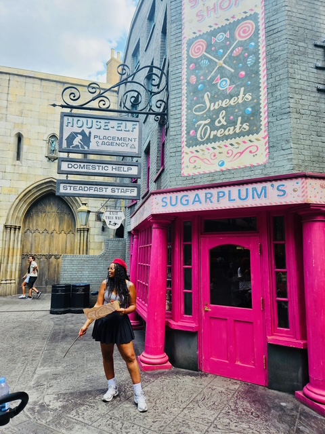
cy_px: 217
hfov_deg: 58.9
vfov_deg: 73.9
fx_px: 288
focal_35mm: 23
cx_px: 162
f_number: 1.8
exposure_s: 1/1019
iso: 50
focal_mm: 5.4
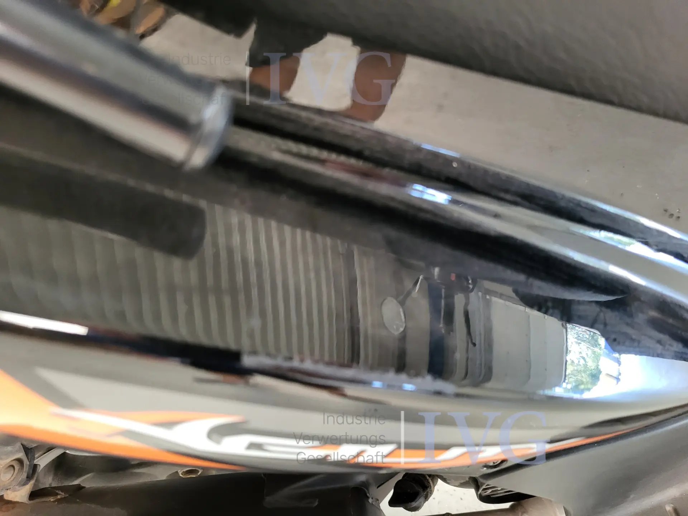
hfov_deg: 67.3
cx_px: 344
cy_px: 258
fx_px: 517
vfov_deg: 53.1
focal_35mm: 26
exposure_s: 1/50
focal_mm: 5.4
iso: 320
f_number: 1.8
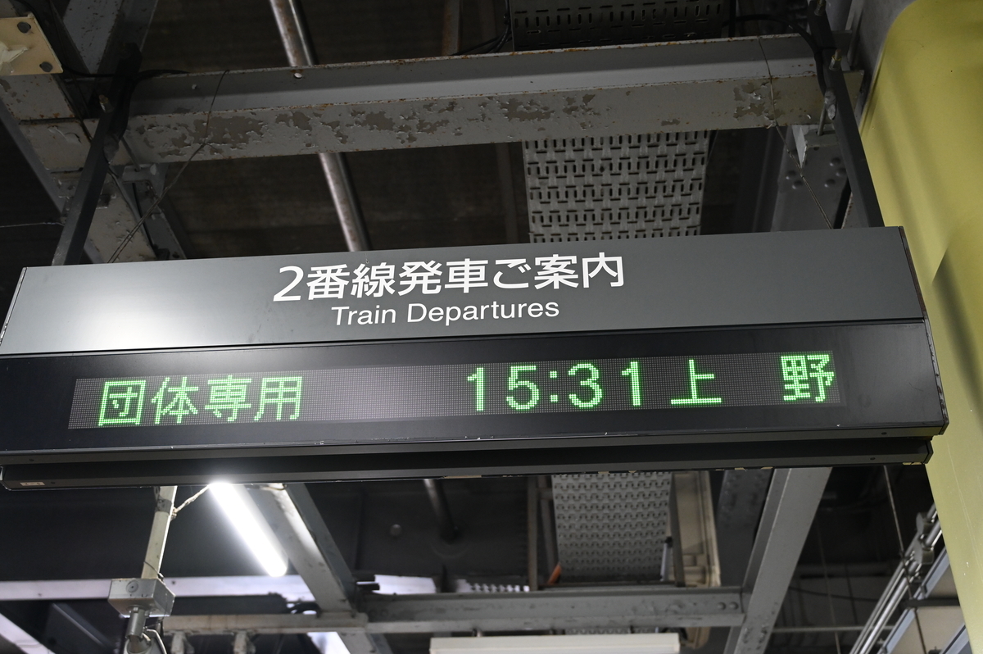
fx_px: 1009
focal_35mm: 37
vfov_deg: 35.9
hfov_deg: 51.9
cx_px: 492
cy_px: 327
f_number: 4
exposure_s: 1/100
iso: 3200
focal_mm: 37
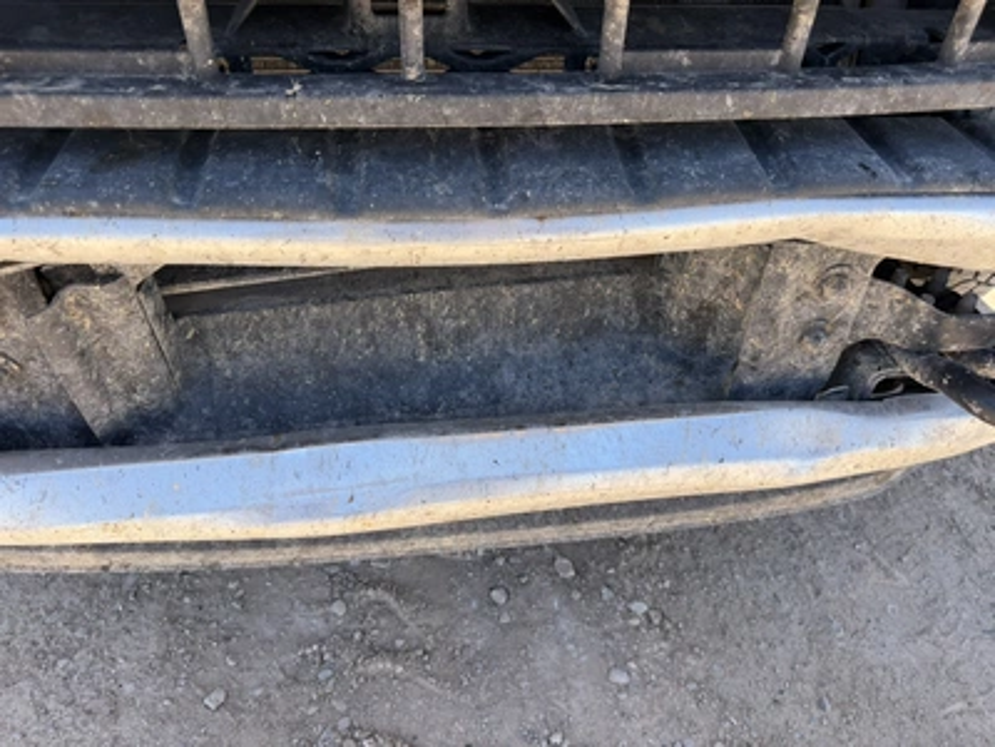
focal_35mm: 24
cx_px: 498
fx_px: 690
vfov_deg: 56.8
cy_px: 374
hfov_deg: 71.6
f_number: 1.78
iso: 100
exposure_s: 1/1410
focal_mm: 6.76
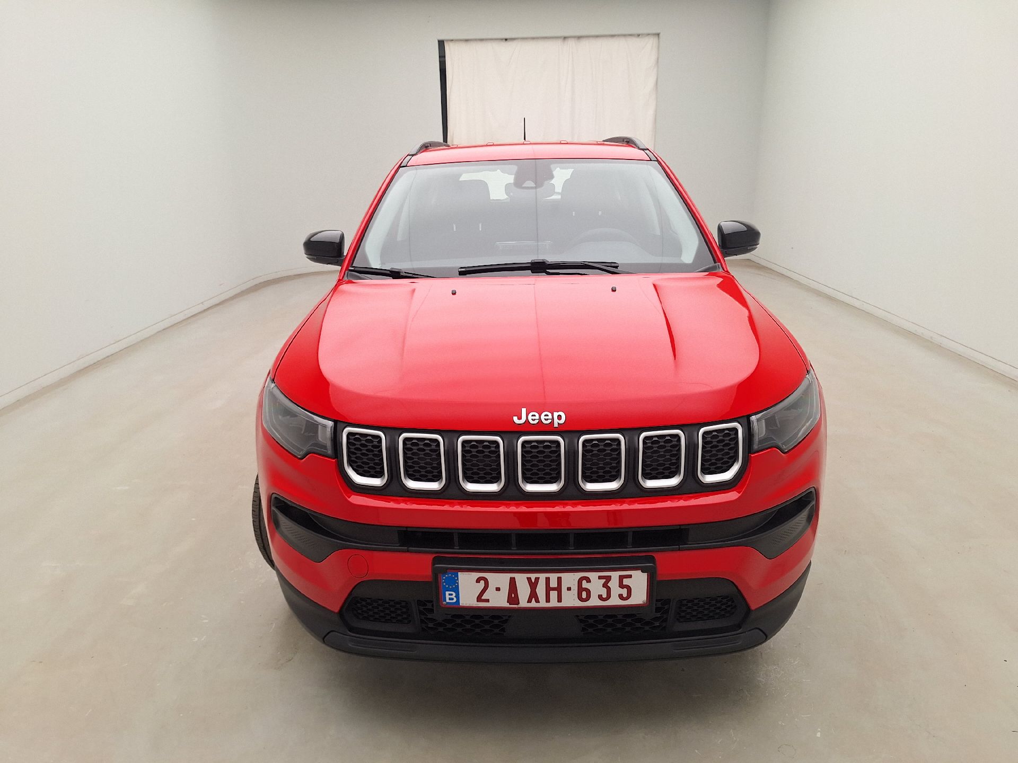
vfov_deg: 58.9
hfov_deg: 73.9
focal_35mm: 23
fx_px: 676
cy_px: 382
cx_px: 509
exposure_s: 1/100
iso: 40
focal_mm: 5.54
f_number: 1.8
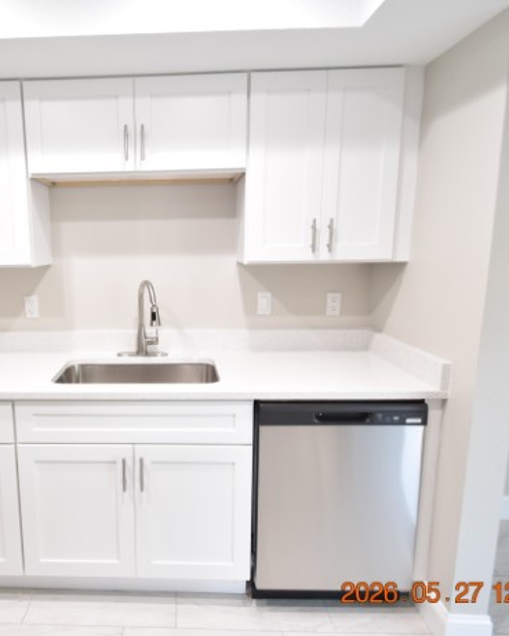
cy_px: 312
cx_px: 159
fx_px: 414
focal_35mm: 22
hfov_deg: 61.2
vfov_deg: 75.0
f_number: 3.5
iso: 800
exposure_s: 1/60
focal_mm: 10
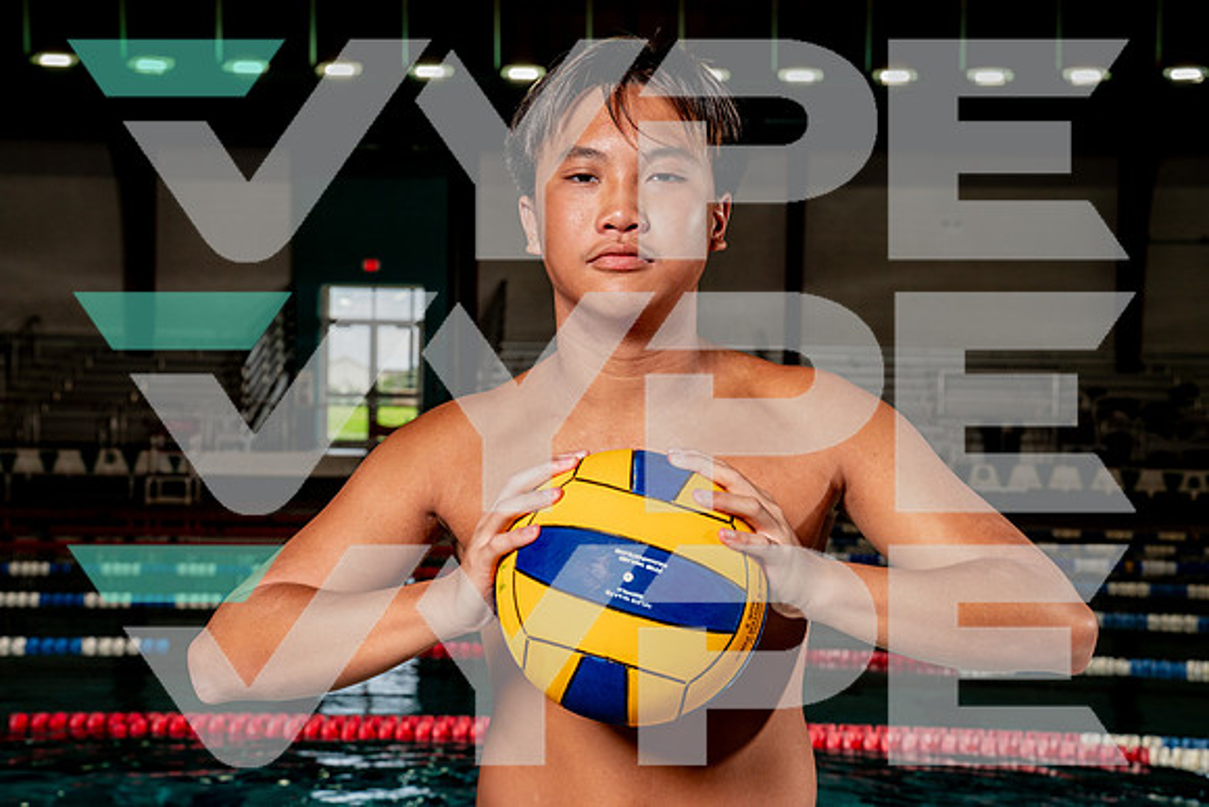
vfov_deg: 24.6
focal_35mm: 55
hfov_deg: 36.2
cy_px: 404
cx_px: 604
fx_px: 1847
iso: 400
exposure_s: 1/250
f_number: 7.1
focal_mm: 55
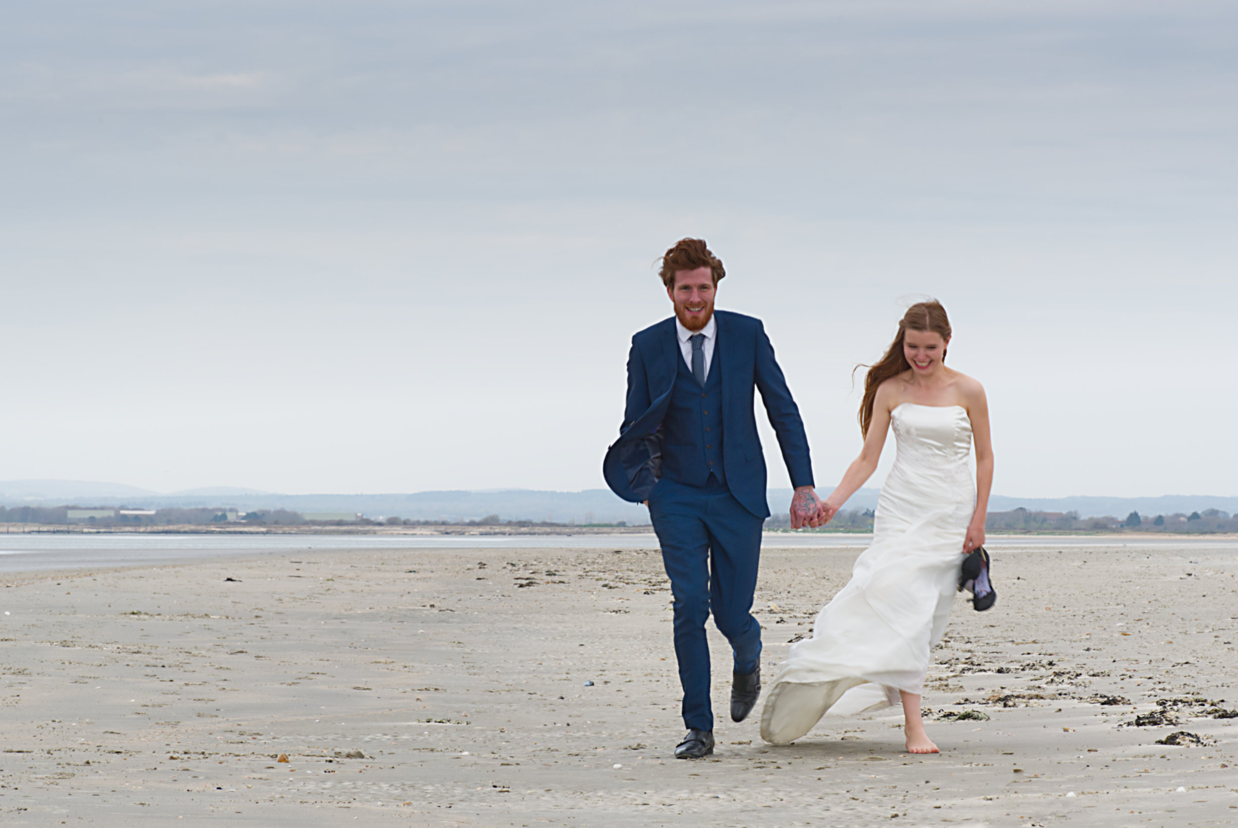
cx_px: 619
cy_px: 414
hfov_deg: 19.4
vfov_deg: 13.1
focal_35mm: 105
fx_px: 3613
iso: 160
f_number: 16
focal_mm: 105
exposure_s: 1/125
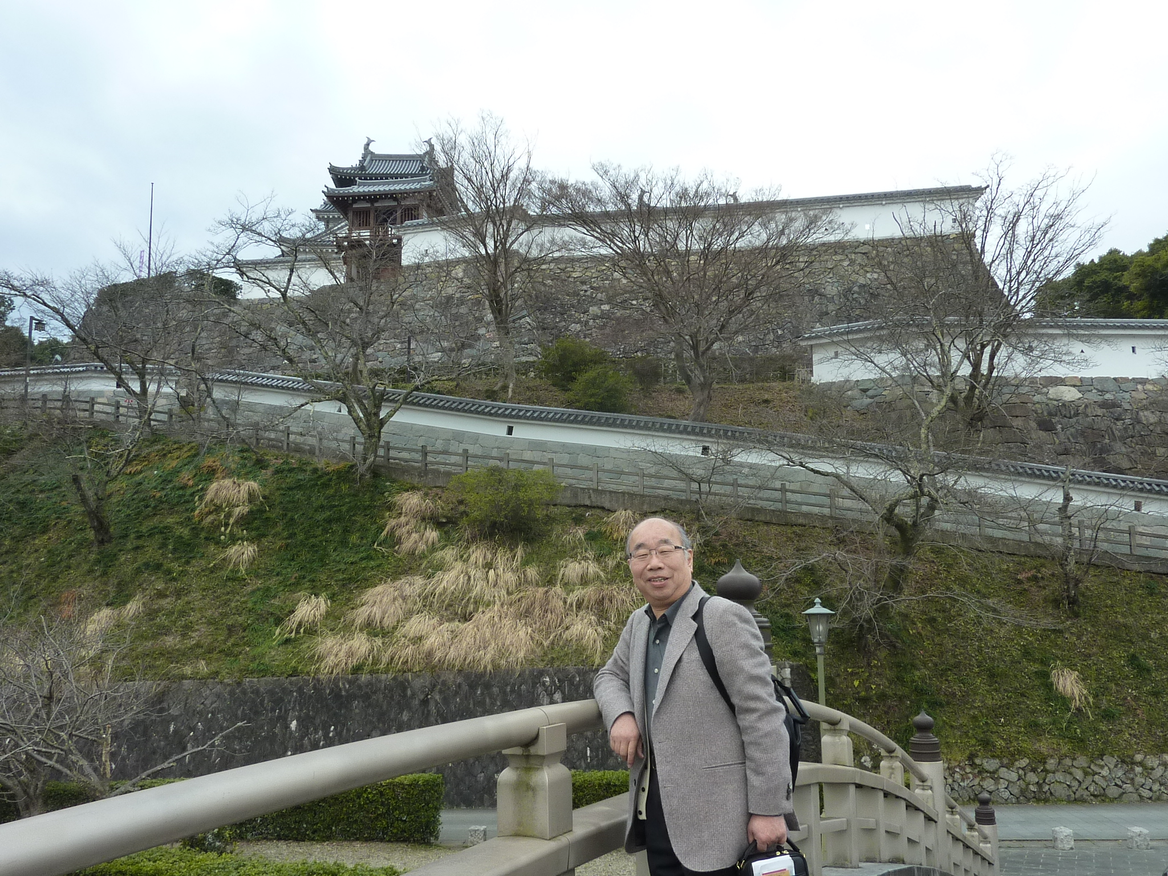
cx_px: 584
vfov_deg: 45.4
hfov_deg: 58.4
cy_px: 438
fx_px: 1046
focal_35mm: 31
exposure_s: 1/200
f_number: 4
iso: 125
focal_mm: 4.1
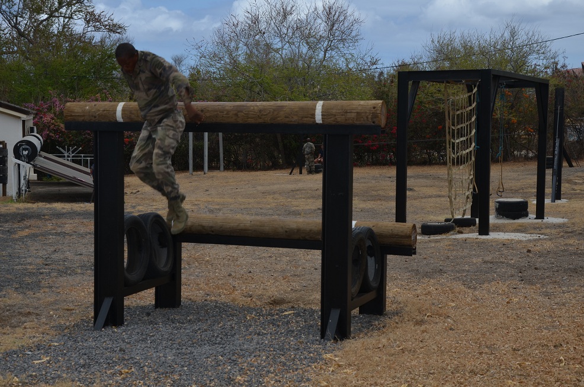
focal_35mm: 72
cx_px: 292
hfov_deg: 28.1
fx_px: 1166
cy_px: 194
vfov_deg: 18.8
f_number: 9
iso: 100
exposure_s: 1/250
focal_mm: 48
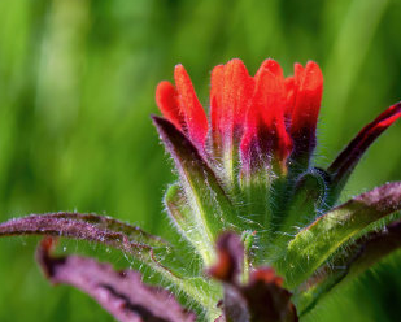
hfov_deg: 11.6
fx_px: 1973
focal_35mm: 166
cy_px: 228
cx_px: 247
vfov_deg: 9.3
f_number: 6.3
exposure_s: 1/800
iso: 200
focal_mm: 43
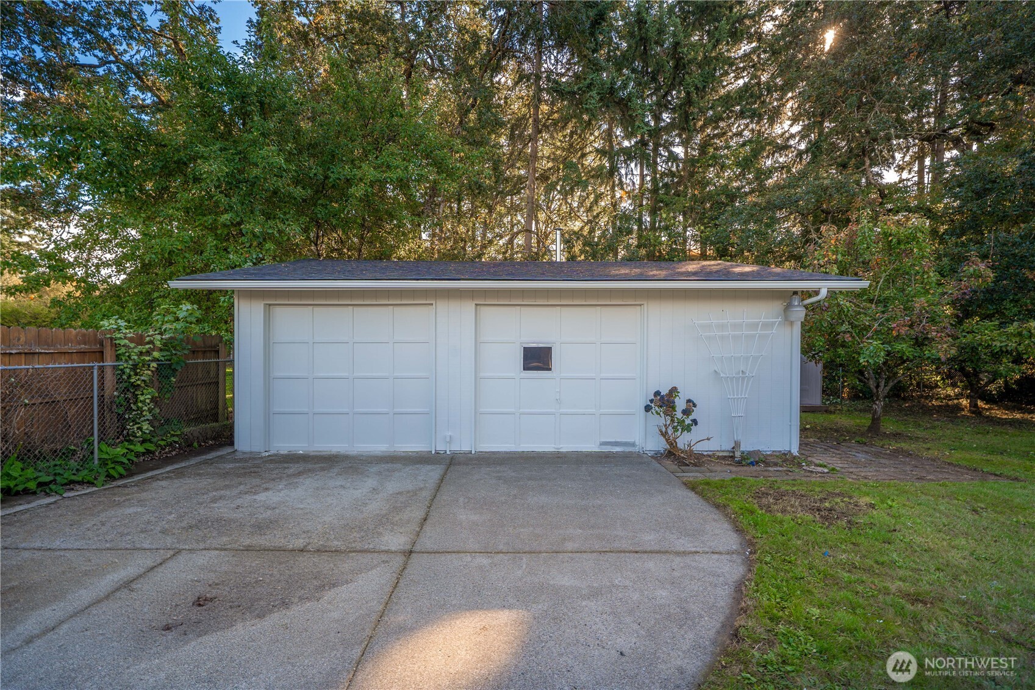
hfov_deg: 104.3
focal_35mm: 14
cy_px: 345
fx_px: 402
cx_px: 518
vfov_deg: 81.2
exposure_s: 1/40
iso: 100
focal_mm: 14
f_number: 7.1
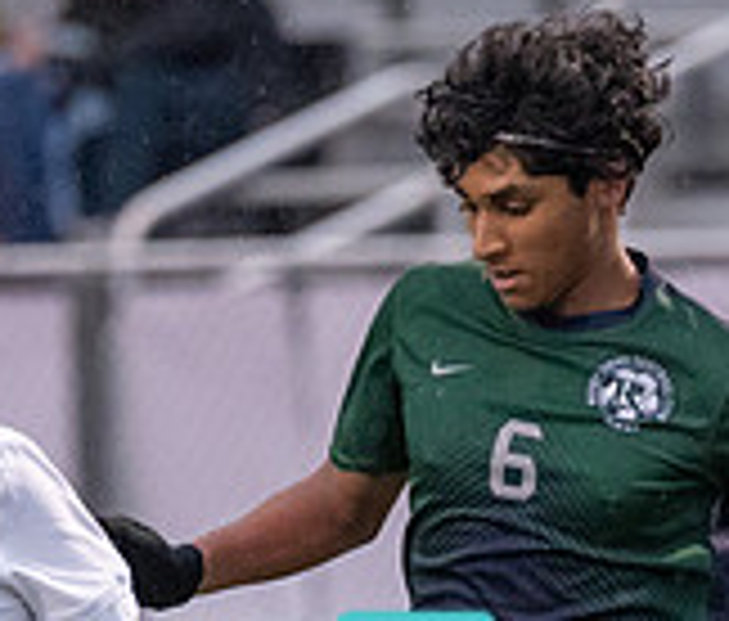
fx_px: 25983
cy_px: 1137
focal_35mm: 1174
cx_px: 699
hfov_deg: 1.6
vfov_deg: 1.4
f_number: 2.8
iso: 3200
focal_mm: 200
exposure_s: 1/1250
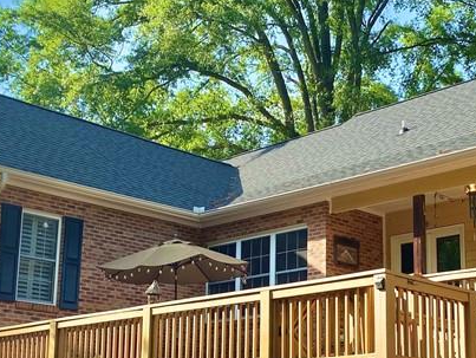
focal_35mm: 66
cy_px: 224
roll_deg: -1.2
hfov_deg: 29.4
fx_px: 908
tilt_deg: +13.6
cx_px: 247
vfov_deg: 22.2
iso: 32
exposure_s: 1/1093
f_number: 1.8
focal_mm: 4.25
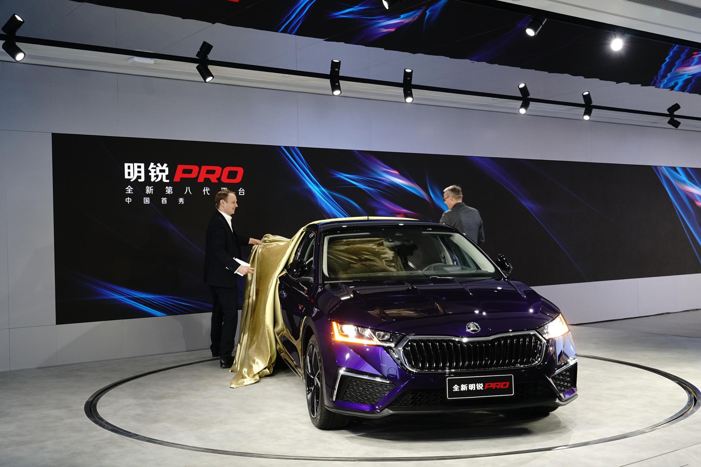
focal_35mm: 40
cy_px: 234
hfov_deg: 48.5
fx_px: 779
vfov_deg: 33.4
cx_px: 350
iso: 1250
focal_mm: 40
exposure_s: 1/60
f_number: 10
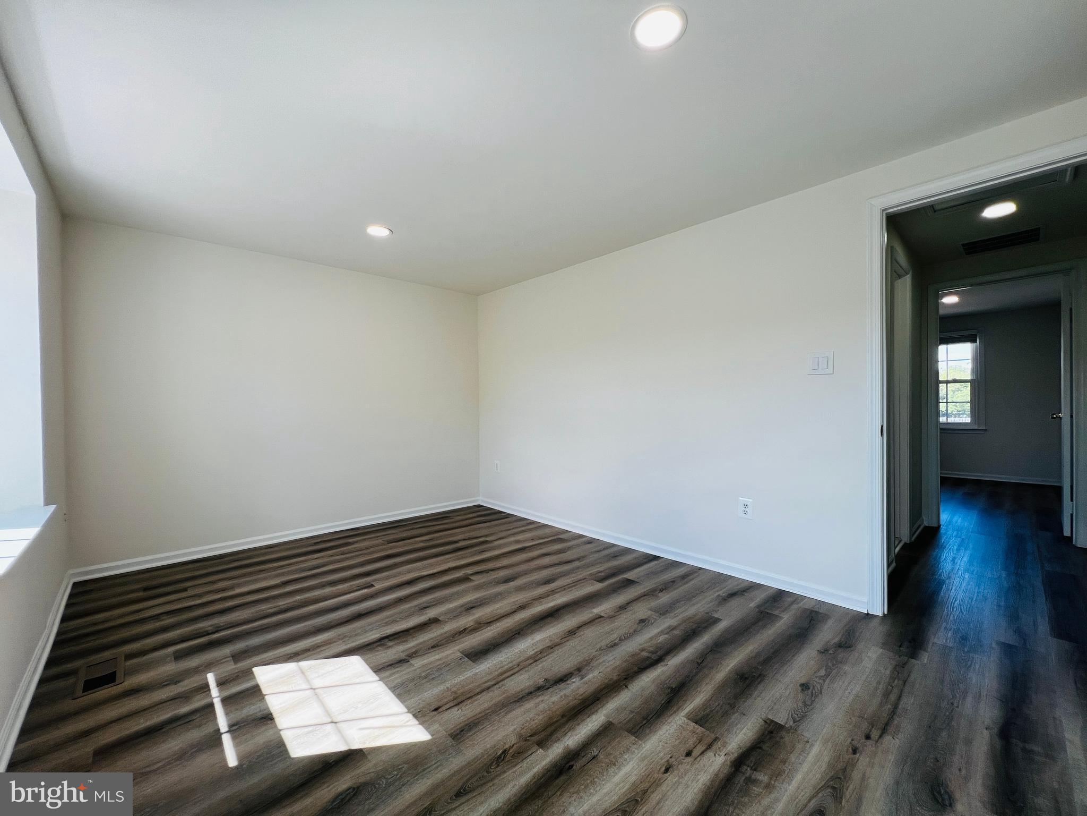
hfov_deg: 106.2
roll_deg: +1.2
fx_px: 408
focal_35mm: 13
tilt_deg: -0.2
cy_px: 408
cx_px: 544
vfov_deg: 89.9
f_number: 1.8
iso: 32
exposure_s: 1/120
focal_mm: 1.57
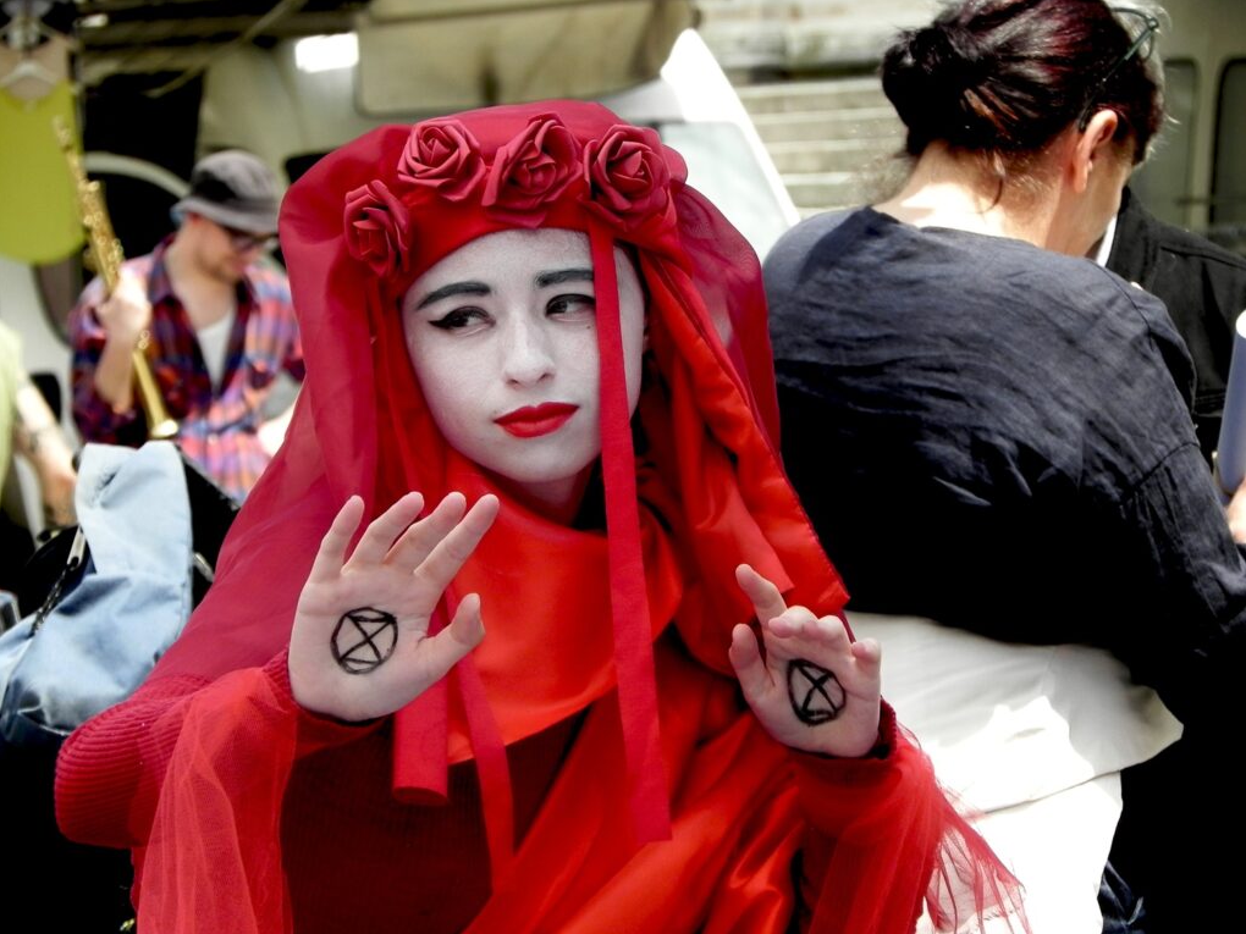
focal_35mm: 292
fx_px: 10511
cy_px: 466
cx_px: 623
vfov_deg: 5.1
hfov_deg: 6.8
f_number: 5.6
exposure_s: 1/315
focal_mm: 51.8
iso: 160
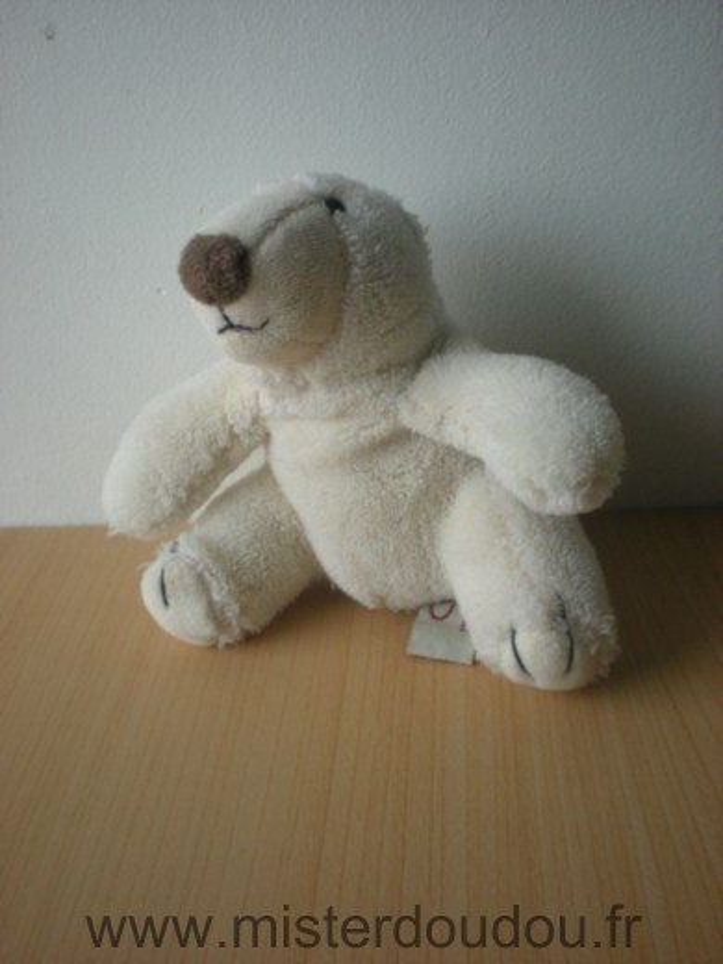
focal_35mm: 38
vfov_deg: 49.0
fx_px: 1058
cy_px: 482
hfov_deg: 37.7
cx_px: 362
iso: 200
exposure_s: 1/9.6
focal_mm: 6.3
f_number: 3.1
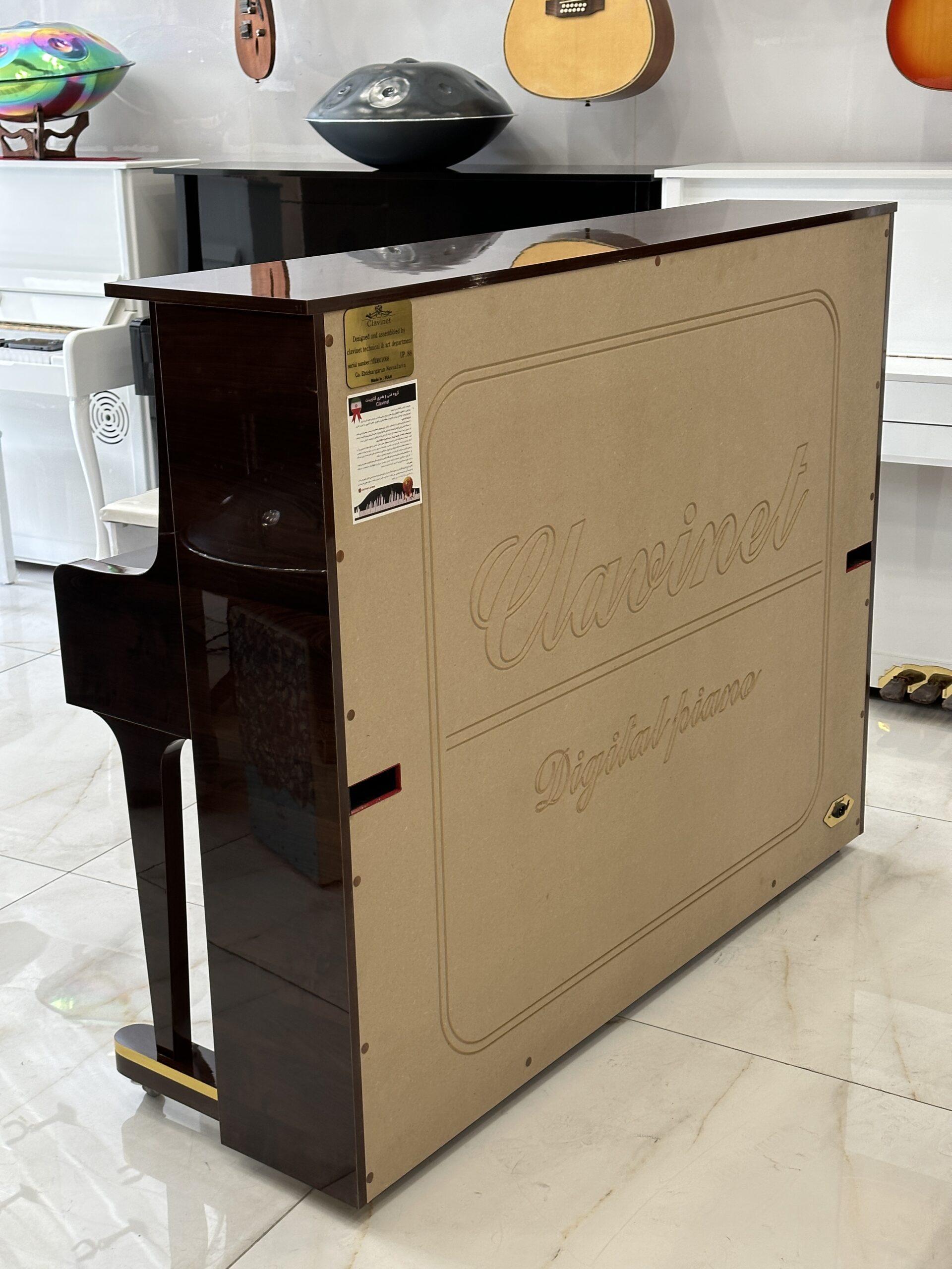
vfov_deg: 39.7
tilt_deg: -17.6
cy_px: 634
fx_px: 1760
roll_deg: +2.0
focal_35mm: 48
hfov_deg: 30.3
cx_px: 476
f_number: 1.78
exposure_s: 1/100
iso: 125
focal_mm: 6.86
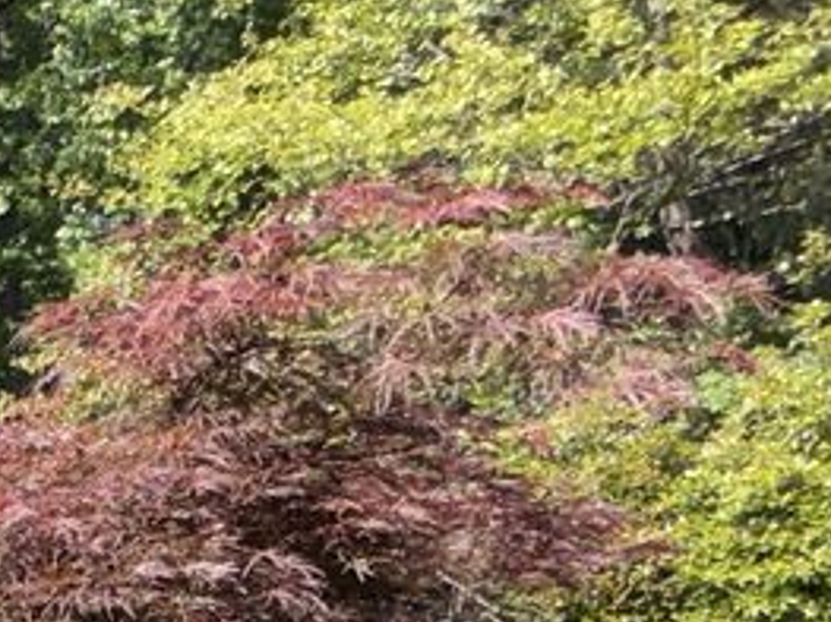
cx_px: -913
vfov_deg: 16.0
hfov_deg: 16.8
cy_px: 1062
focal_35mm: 80
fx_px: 1920
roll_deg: +1.6
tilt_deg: -1.1
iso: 20
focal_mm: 2.22
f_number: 2.2
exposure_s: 1/502
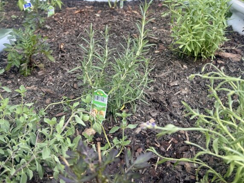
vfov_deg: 32.9
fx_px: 303
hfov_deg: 43.8
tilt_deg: -15.7
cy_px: 43
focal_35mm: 43
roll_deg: -1.1
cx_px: 116
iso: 64
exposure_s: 1/121
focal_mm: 6.86
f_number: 1.78
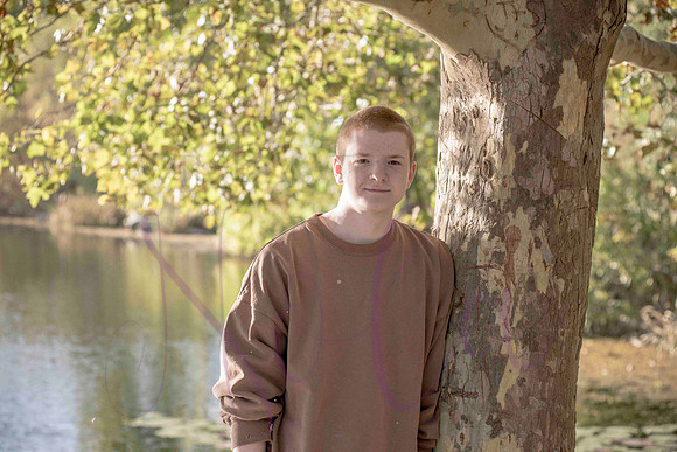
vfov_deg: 17.1
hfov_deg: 25.4
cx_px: 338
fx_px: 1505
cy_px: 226
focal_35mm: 80
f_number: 5
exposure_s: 1/640
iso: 400
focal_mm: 80
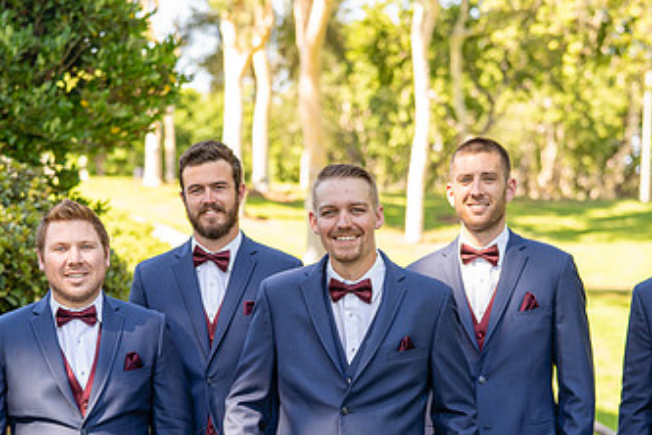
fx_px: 1576
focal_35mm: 87
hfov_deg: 23.4
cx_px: 307
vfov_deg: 15.6
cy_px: 342
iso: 200
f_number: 2.2
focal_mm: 50
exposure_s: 1/640
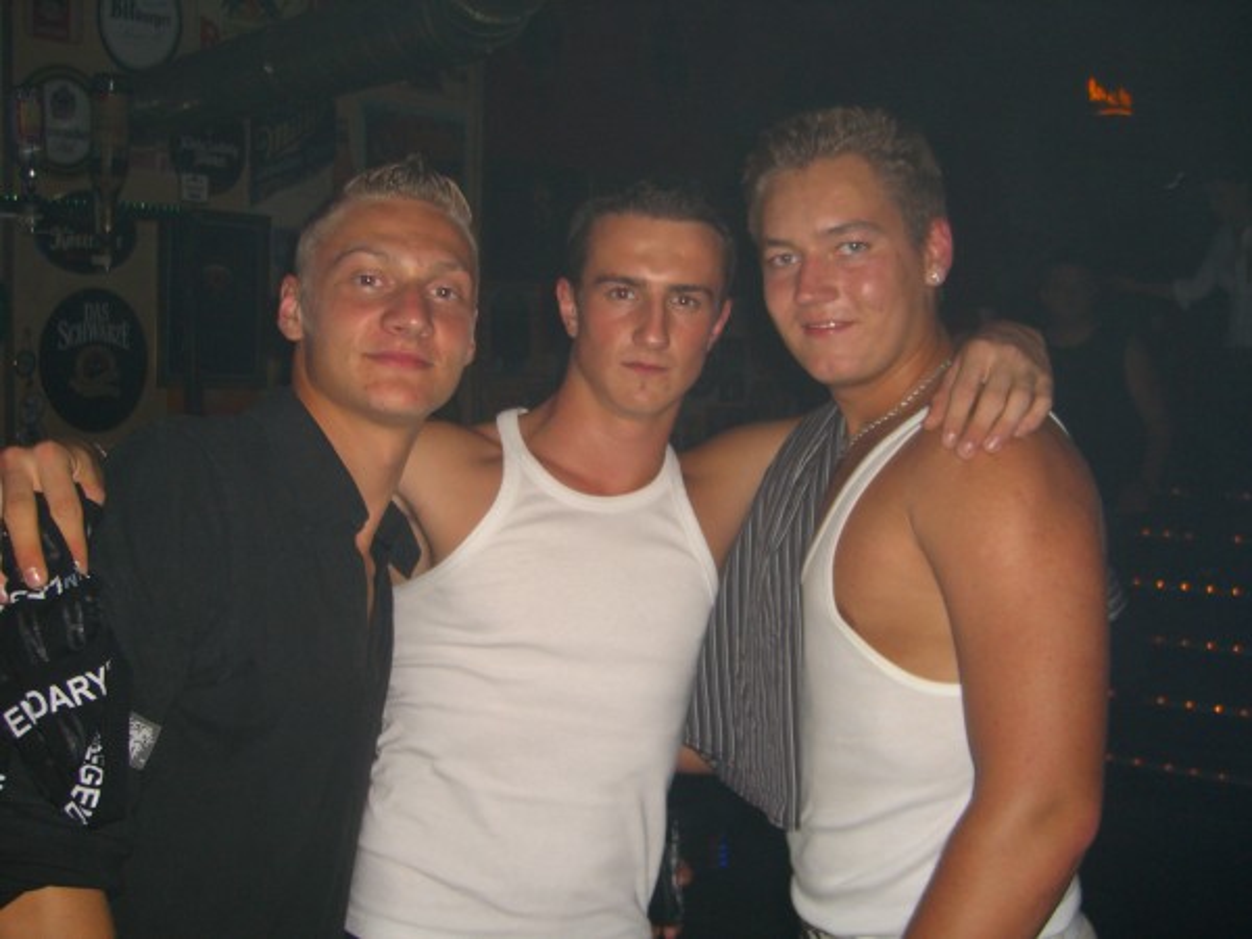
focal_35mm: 38
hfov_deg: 49.0
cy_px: 470
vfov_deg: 37.7
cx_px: 626
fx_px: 1374
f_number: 2.8
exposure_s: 1/60
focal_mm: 7.9
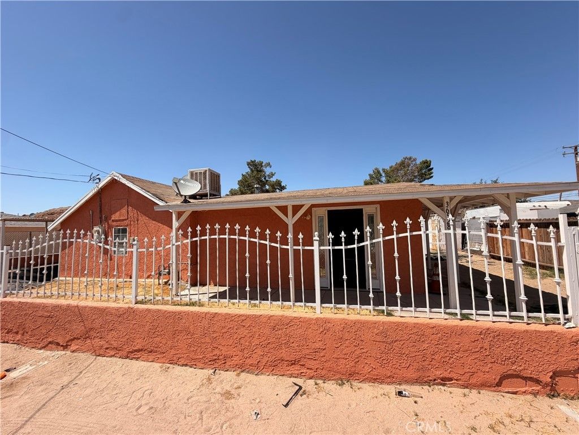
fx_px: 234
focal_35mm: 14
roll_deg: +1.5
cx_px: 290
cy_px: 218
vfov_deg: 85.7
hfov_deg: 102.1
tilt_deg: +7.8
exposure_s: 1/1105
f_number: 2.2
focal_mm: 2.22
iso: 20
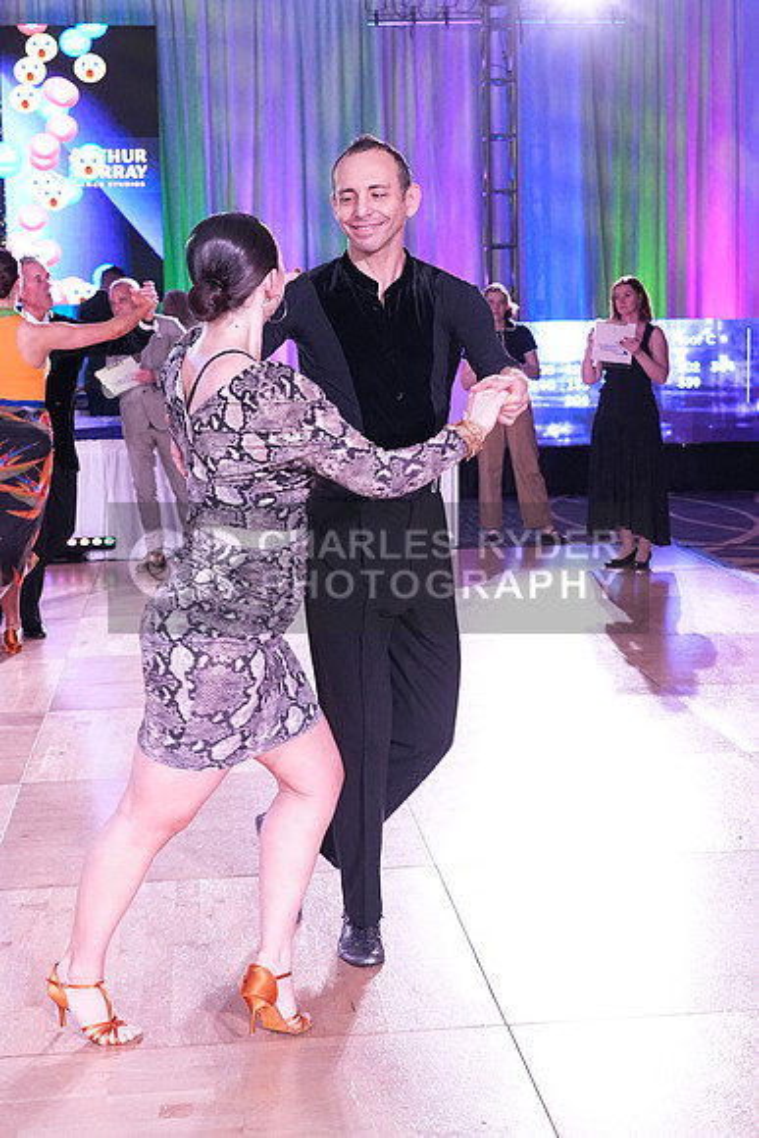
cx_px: 380
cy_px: 569
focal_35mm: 58
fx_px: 1833
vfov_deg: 34.5
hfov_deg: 23.4
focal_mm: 39
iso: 3200
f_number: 5.6
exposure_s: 1/250
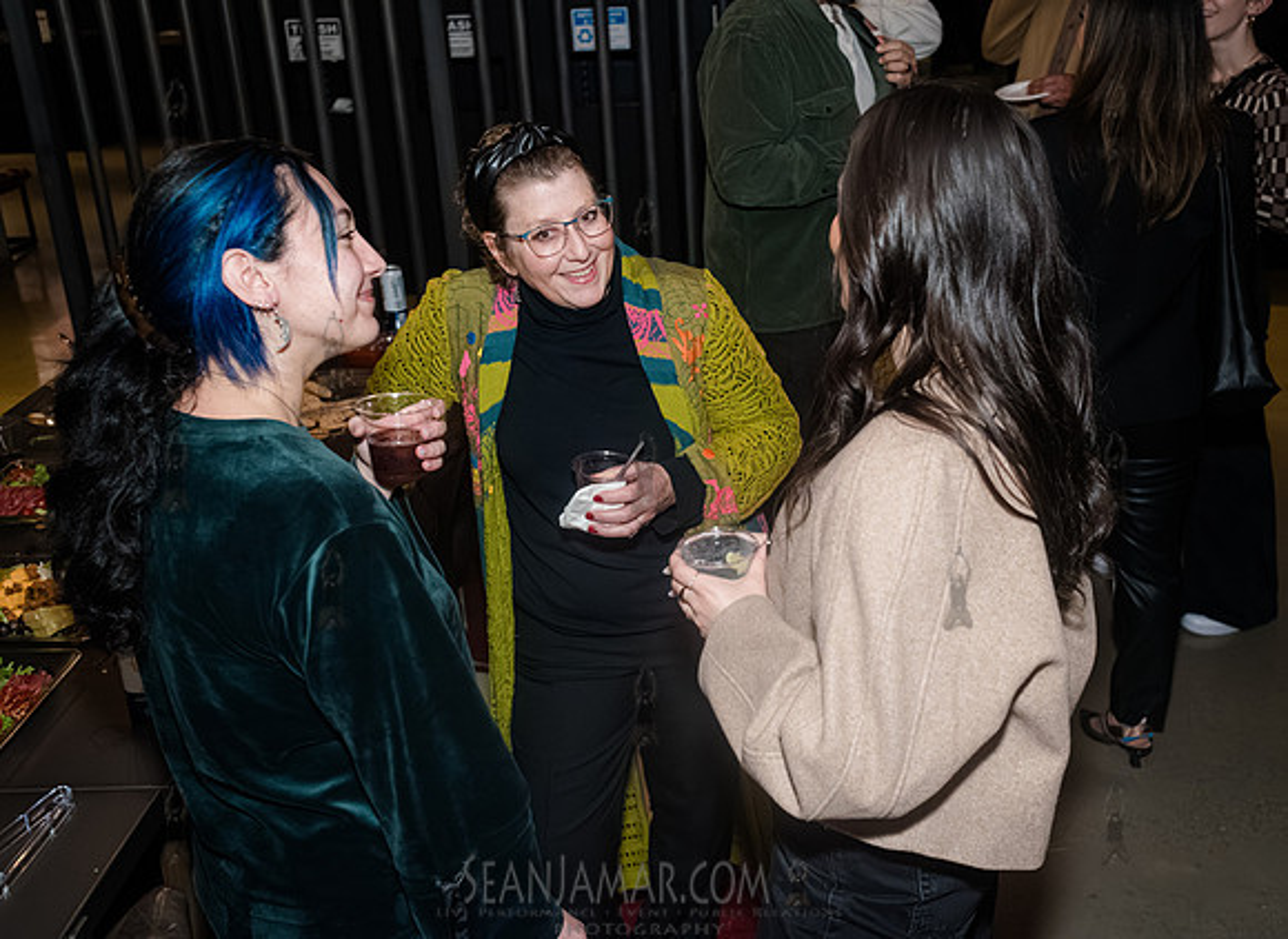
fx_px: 1412
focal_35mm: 38
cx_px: 726
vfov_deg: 36.8
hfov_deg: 48.9
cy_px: 484
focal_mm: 35
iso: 8000
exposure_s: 1/400
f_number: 5
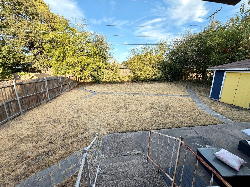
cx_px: 125
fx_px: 101
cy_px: 94
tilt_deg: -13.0
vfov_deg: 85.7
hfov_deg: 102.1
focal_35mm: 14
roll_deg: -0.6
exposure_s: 1/310
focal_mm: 2.22
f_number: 2.2
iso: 50
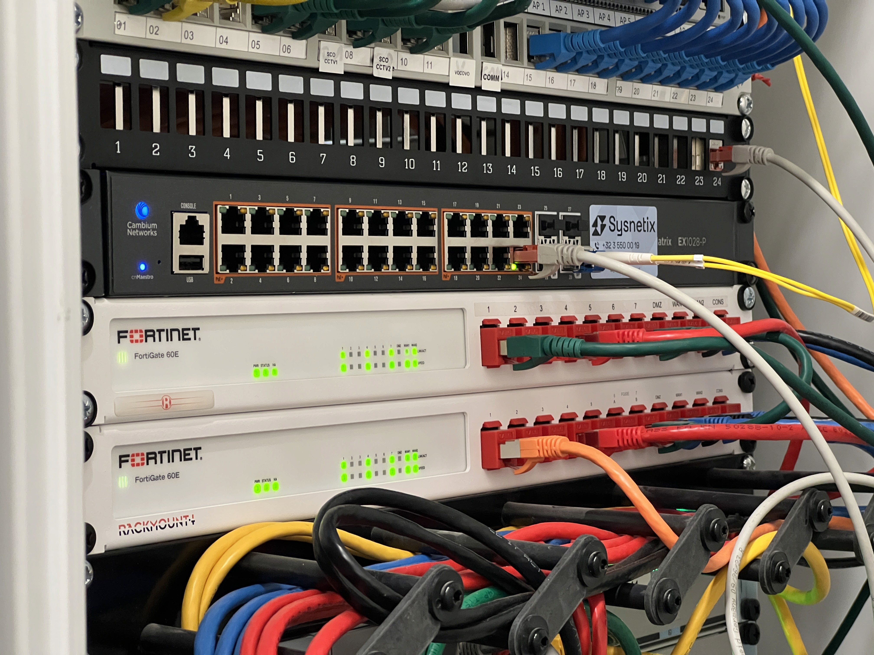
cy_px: 328
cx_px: 437
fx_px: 1944
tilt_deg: -1.4
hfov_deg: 25.3
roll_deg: +0.5
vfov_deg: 19.1
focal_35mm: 77
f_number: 2.8
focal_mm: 9
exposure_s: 1/50
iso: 640
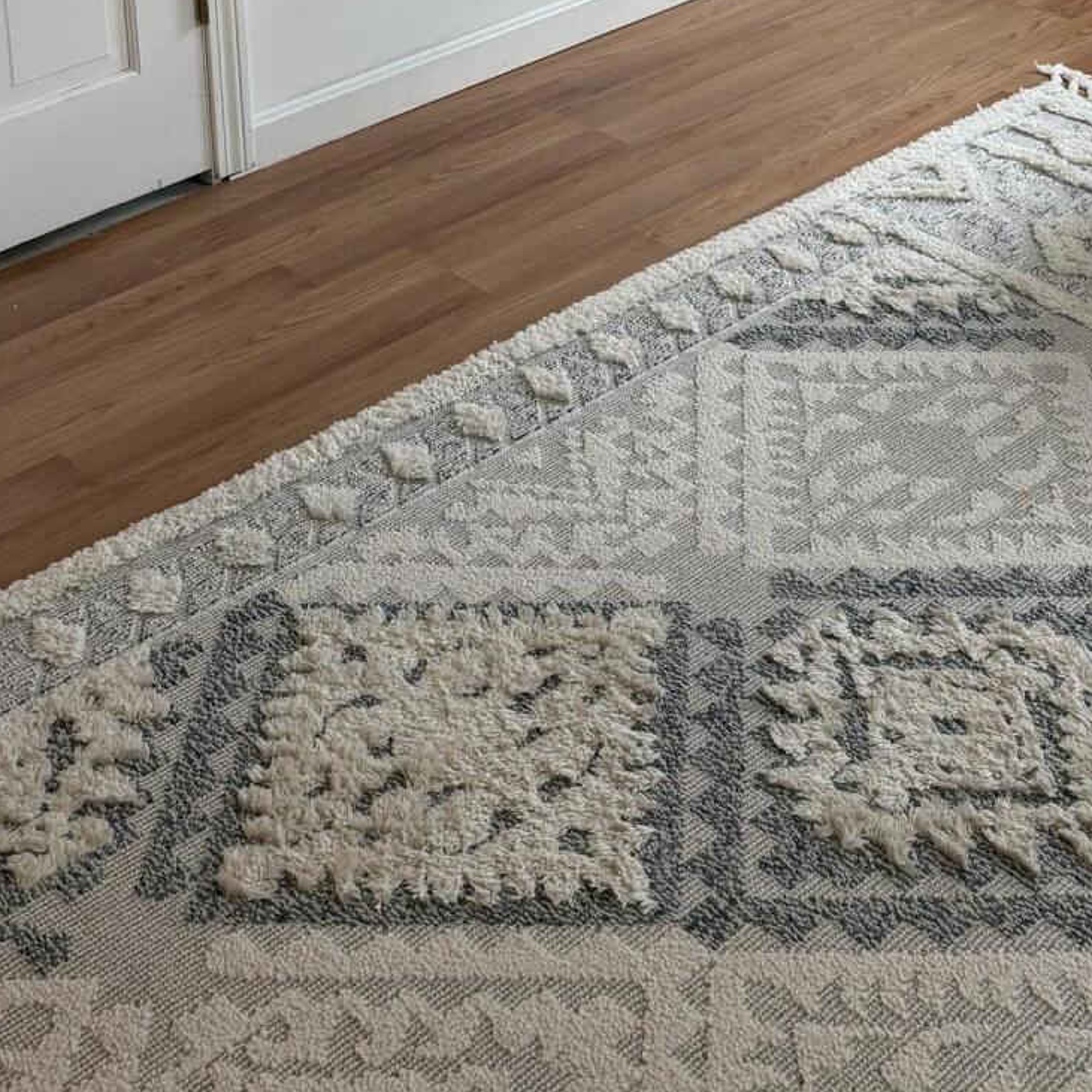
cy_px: -341
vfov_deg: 25.3
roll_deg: +1.8
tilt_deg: -11.8
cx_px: 651
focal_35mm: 58
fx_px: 2070
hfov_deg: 29.5
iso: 125
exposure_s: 1/120
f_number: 1.78
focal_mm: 6.76
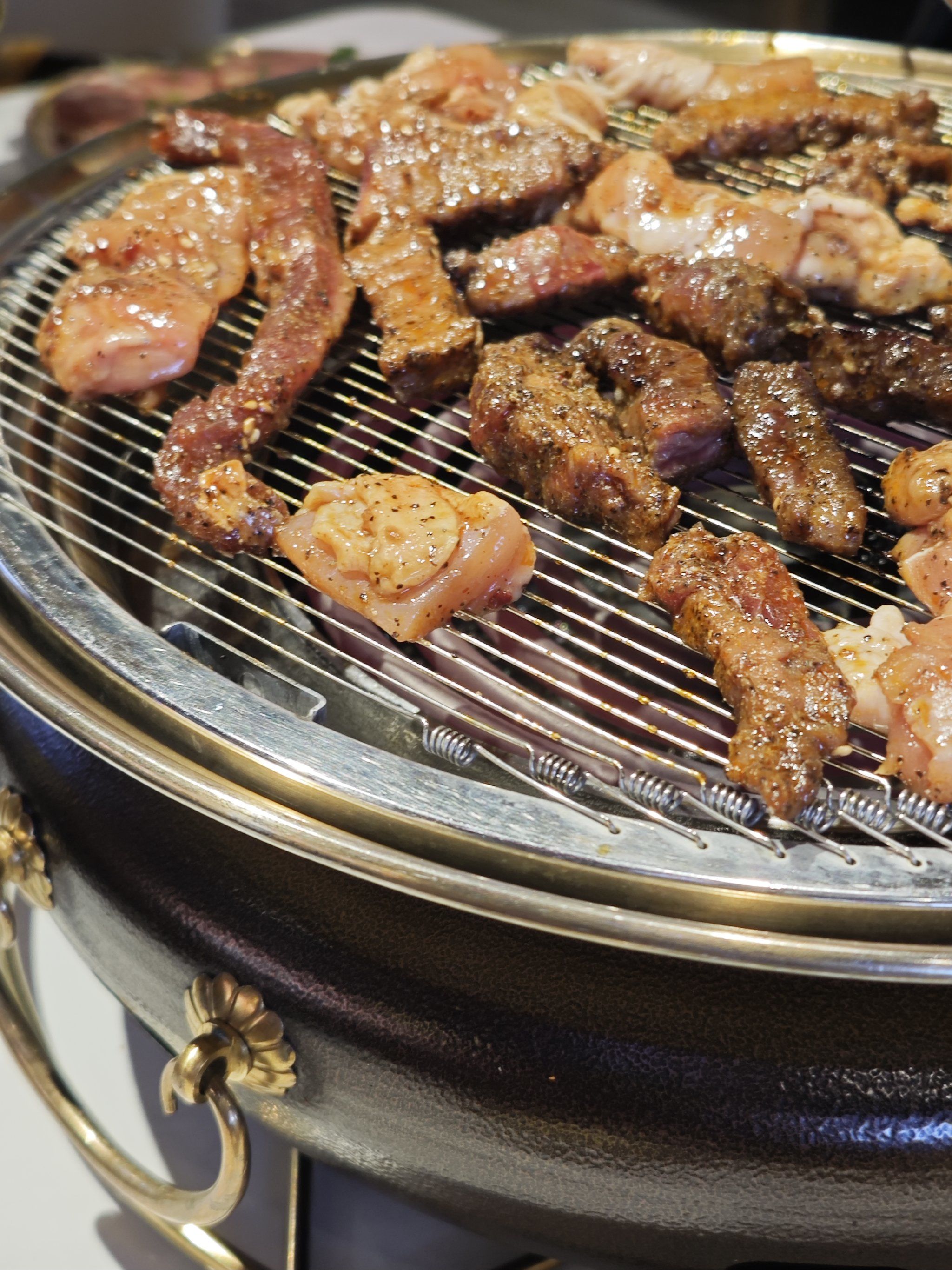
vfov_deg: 36.8
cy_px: 635
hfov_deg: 28.0
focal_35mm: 52
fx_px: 1907
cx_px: 476
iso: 80
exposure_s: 1/100
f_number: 1.6
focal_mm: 6.55
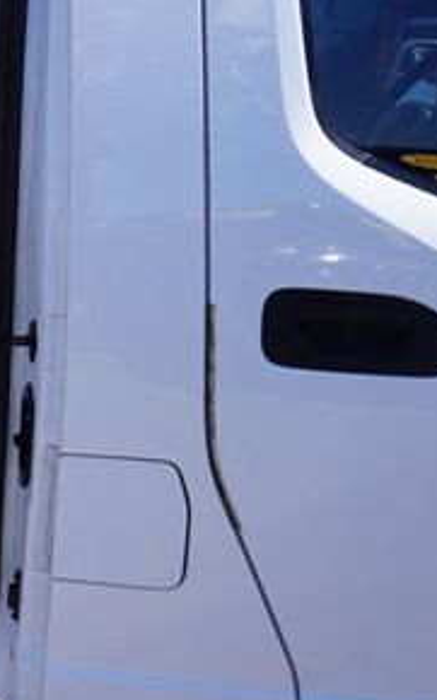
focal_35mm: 54
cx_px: -319
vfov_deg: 37.4
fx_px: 1030
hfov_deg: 19.1
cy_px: 278
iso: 100
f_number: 11
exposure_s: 1/80
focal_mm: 16
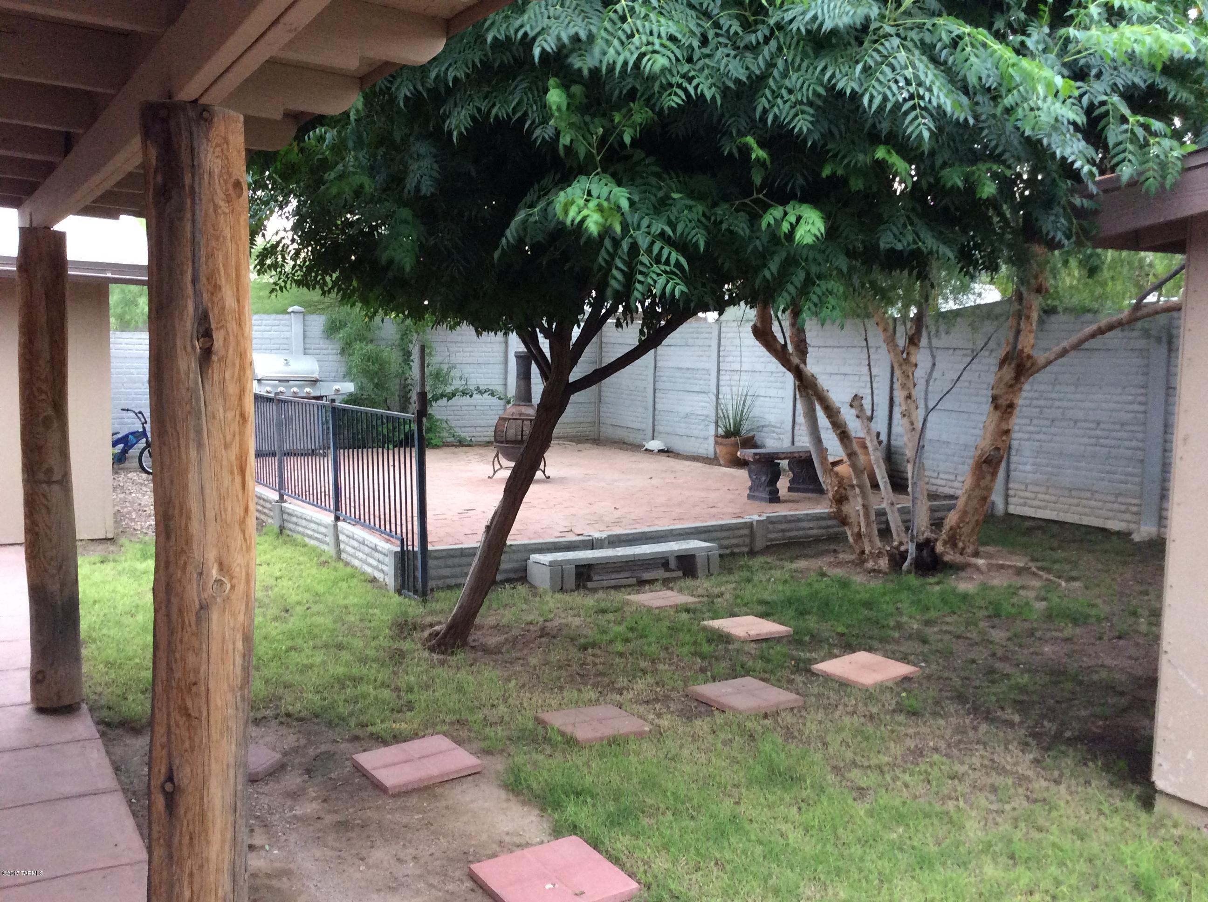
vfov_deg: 44.1
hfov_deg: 56.9
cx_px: 604
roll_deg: -3.0
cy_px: 451
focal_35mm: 32
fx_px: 1115
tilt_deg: -6.7
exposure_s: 1/24
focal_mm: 3.3
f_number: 2.4
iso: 160
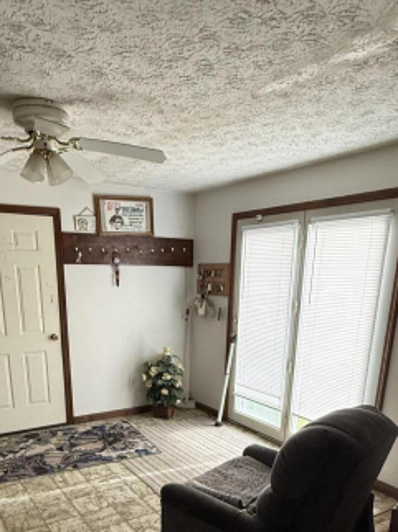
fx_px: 445
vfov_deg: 57.8
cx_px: 172
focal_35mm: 29
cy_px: 414
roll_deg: -0.4
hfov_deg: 48.0
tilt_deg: -16.4
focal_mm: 2.22
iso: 320
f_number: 2.2
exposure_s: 1/99
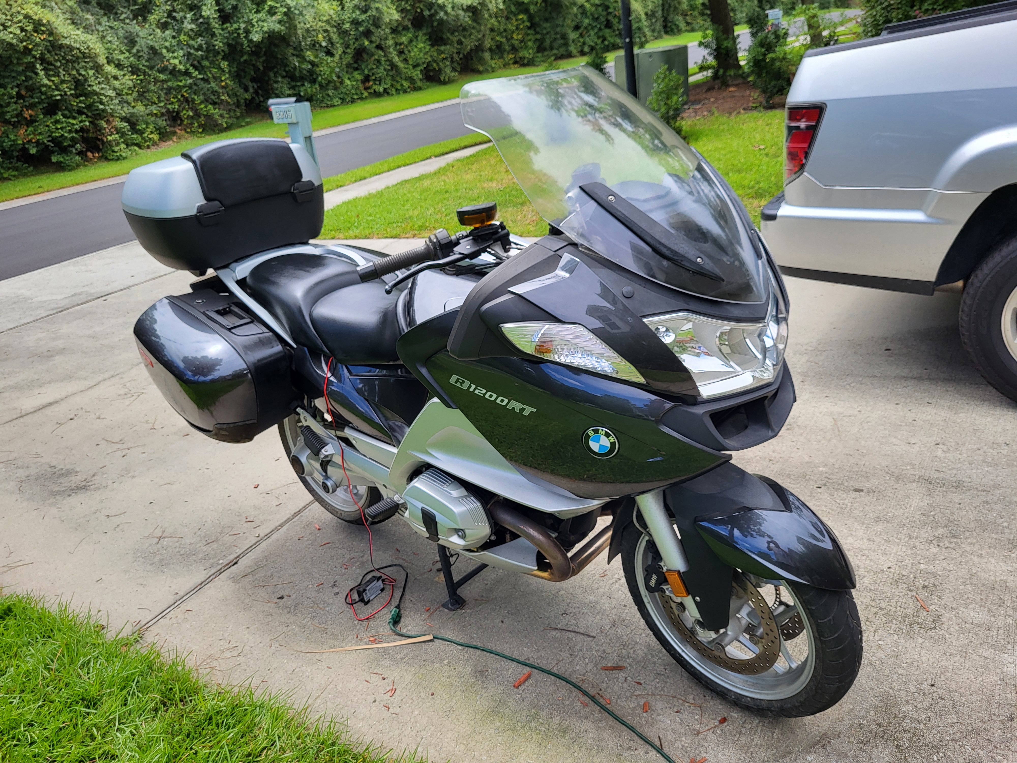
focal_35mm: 26
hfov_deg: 67.3
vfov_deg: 53.1
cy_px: 382
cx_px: 508
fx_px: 764
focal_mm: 5.4
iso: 40
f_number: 1.8
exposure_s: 1/736
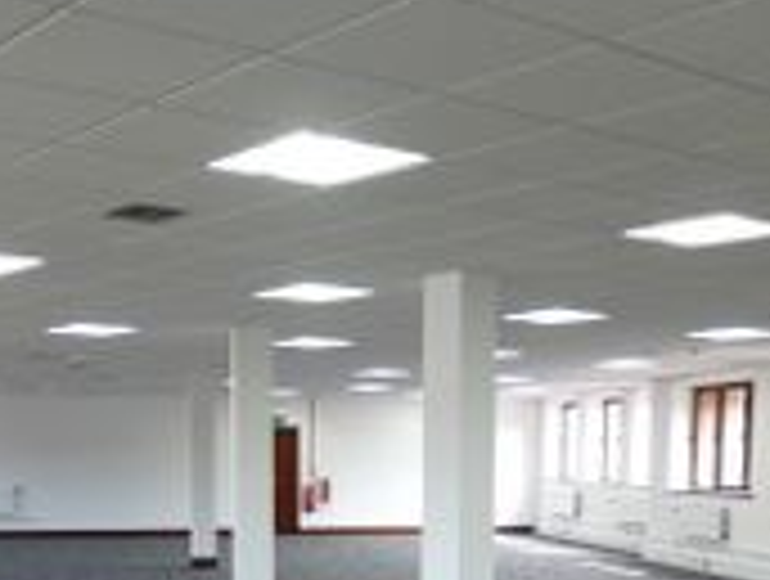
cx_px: 266
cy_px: 607
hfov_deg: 34.0
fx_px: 1248
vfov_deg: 24.7
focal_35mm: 56
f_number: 2.8
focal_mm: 4.3
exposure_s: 1/60
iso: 250
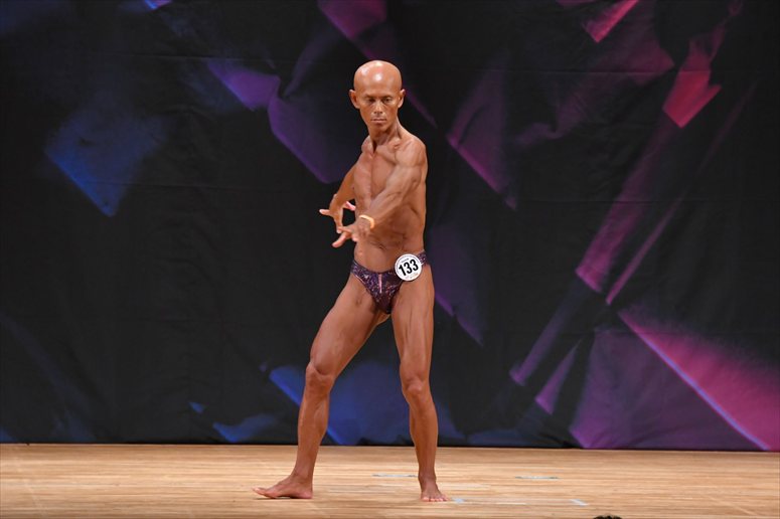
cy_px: 260
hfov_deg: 7.6
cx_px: 390
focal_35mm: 270
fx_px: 5847
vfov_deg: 5.1
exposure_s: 1/400
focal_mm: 180
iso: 3200
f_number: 5.6
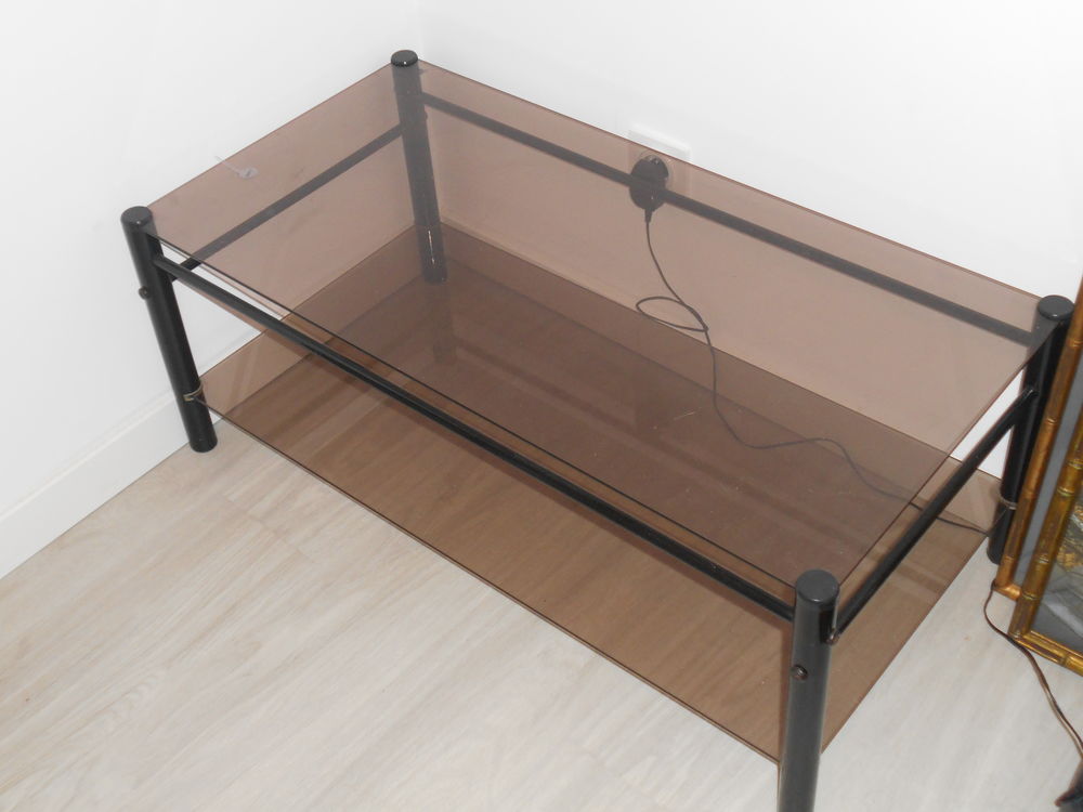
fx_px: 1377
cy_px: 406
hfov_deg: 42.9
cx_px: 542
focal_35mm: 44
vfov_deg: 32.9
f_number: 4.2
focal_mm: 7.7
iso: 280
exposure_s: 1/30
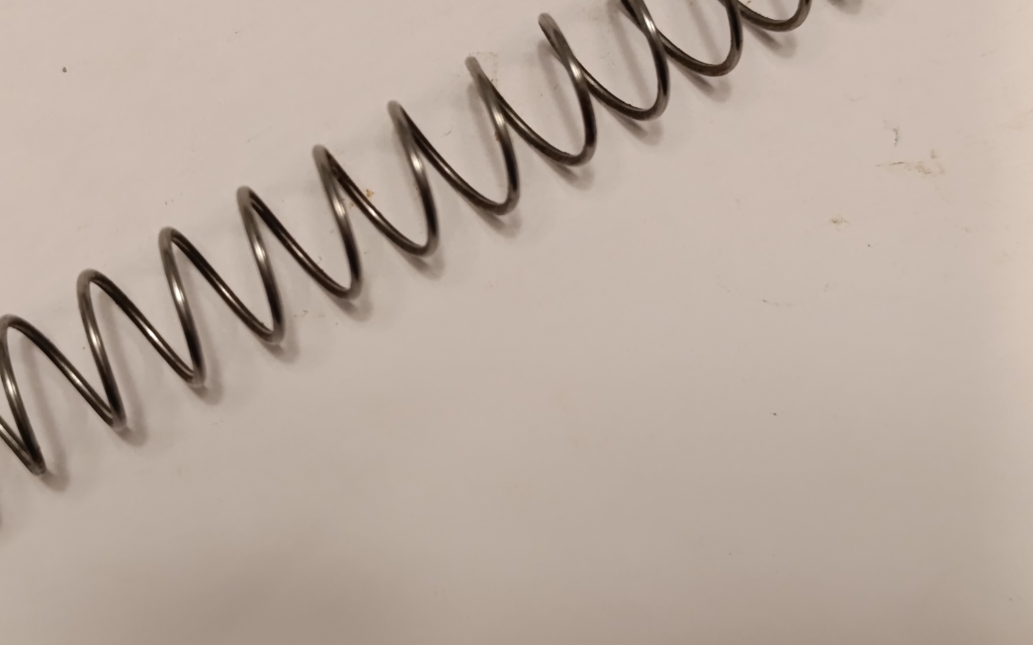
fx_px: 1633
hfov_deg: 35.0
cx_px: 432
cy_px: 189
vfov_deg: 22.2
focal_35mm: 58
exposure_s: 1/99.9
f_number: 1.6
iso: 640
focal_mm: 6.14
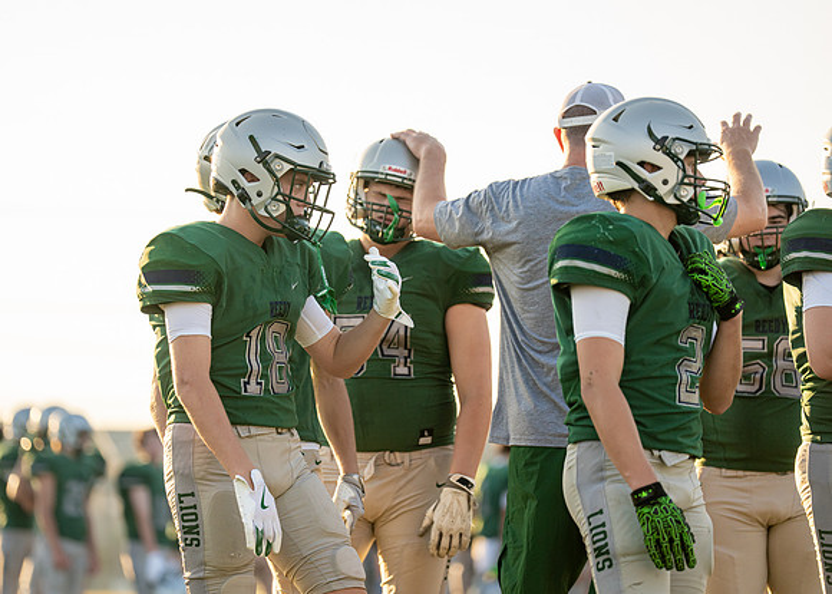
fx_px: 4244
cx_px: 361
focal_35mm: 180
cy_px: 281
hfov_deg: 11.2
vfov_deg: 8.0
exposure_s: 1/2500
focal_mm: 162
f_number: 2.8
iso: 500
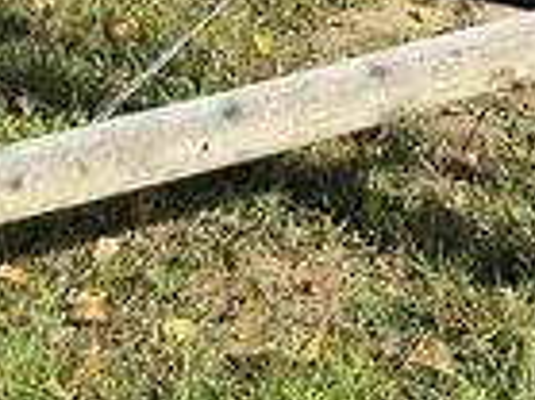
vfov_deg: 8.3
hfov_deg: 11.5
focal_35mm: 170
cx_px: 520
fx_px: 2625
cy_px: -362
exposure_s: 1/2797
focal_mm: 5.4
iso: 80
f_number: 1.8
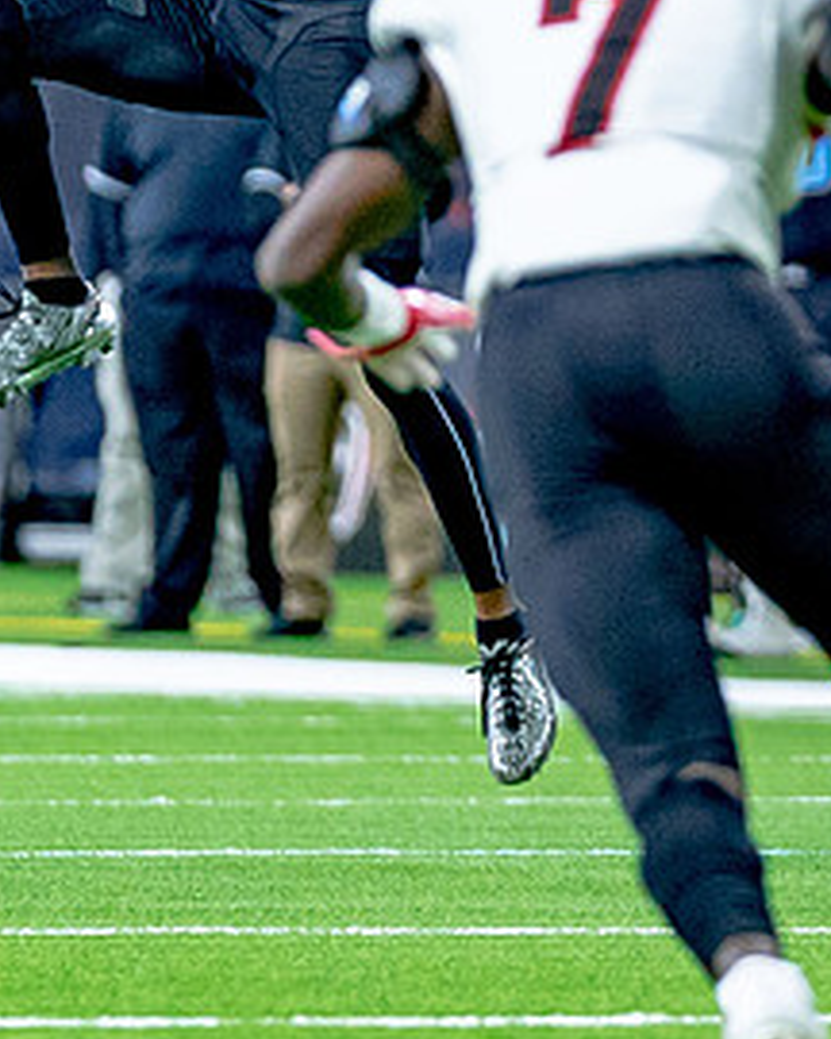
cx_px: 1481
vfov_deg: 2.3
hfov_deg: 1.8
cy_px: -146
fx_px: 26255
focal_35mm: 854
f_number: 2.8
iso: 2000
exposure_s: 1/1500
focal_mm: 184
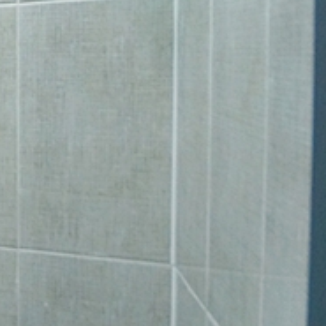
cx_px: -340
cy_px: 83
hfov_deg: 18.5
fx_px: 586
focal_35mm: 55
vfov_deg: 30.6
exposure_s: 1/60
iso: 1600
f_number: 5.6
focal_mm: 10
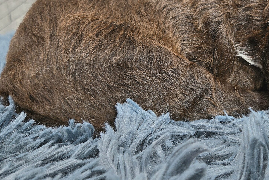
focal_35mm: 42
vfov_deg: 31.6
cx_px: 217
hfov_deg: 44.1
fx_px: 314
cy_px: 58
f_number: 1.8
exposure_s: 1/120
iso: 80
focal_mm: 5.4
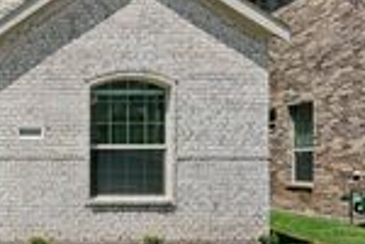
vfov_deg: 26.7
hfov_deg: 34.4
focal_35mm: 50
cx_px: -34
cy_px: 179
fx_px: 507
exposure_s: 1/1250
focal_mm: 15
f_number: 6.3
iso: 64
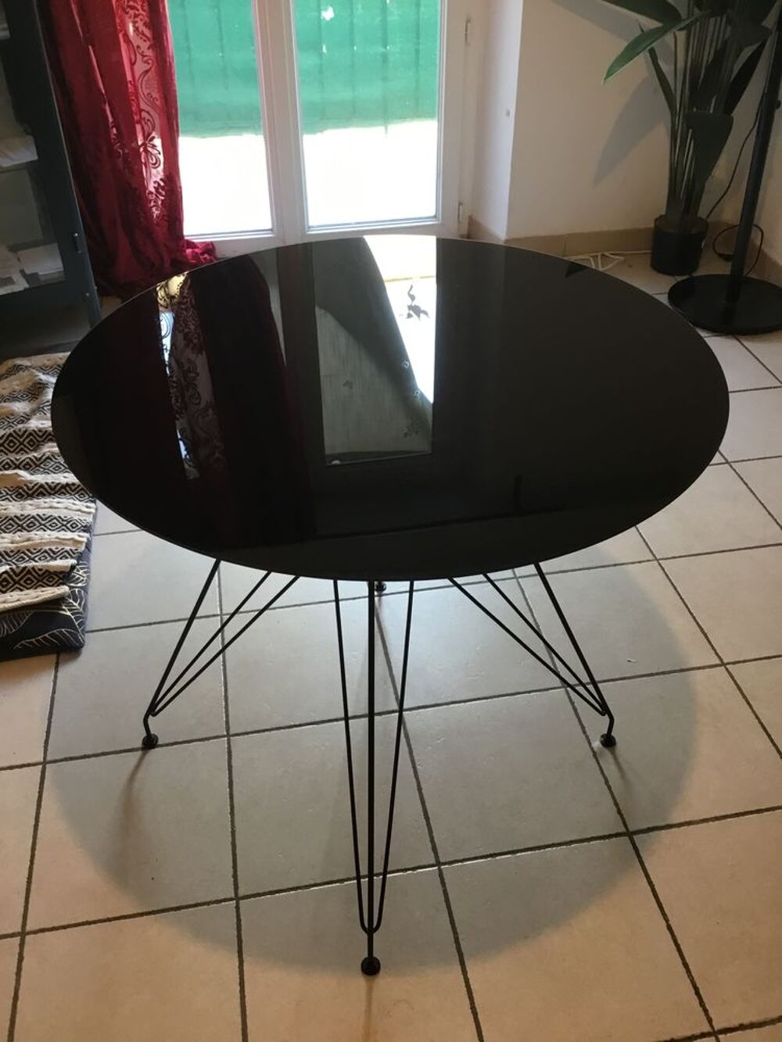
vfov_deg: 58.3
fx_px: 934
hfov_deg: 45.4
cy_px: 521
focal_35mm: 31
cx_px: 391
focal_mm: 3.3
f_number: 2.4
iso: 100
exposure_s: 1/33
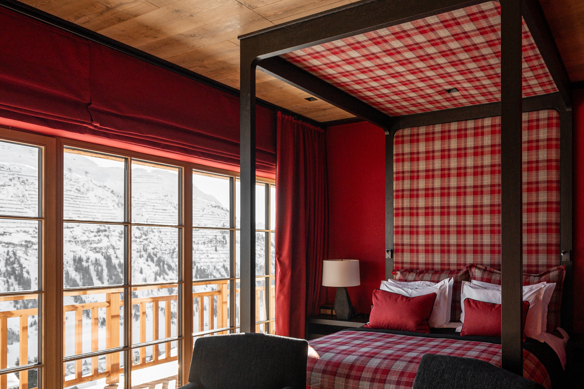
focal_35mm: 28
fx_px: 454
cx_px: 397
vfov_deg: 45.8
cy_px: 253
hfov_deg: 63.6
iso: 400
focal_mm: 18
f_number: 4
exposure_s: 1/500
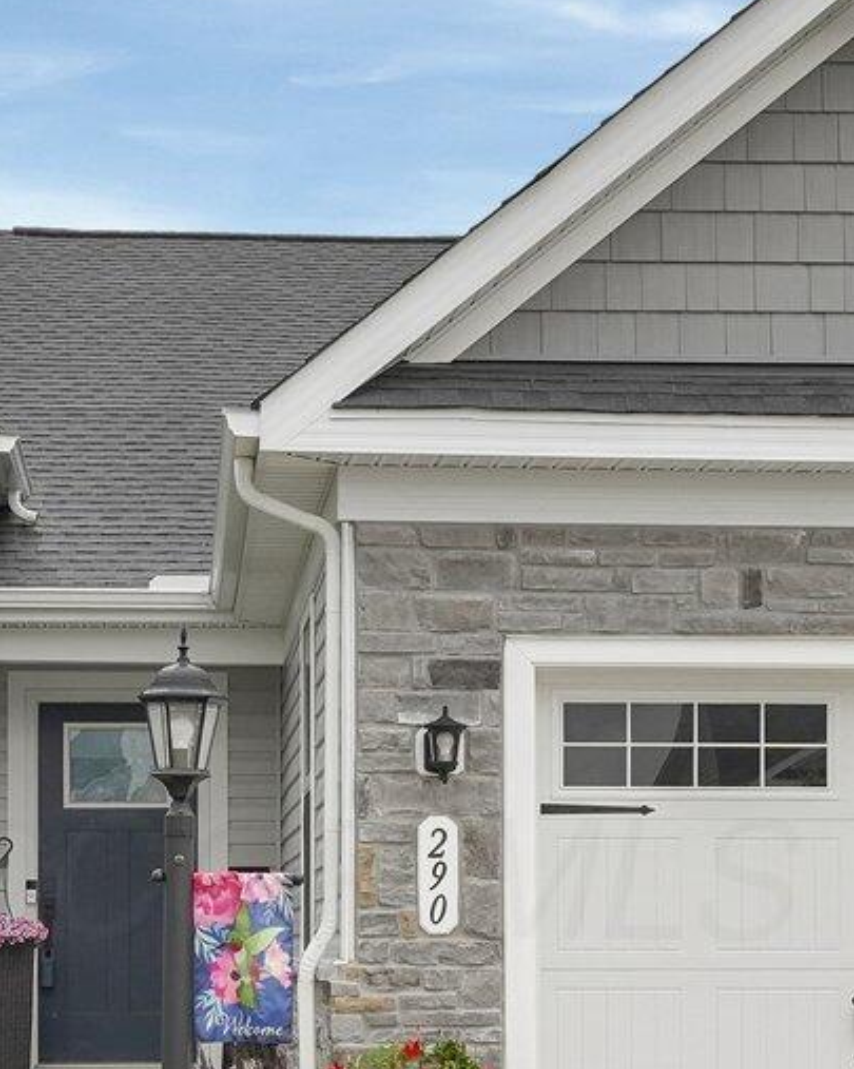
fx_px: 2878
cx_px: 367
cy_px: 874
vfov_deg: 20.8
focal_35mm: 91
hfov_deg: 16.9
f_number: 7.1
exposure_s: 1/500
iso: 640
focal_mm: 24
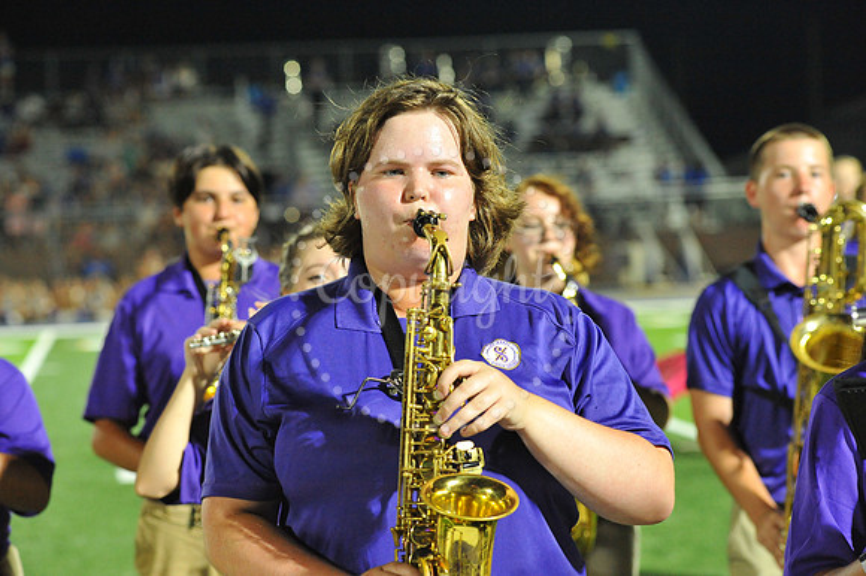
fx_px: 3005
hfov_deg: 16.4
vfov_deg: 11.0
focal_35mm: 125
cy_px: 288
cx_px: 433
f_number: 5.6
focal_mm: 125
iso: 5000
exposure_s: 1/250
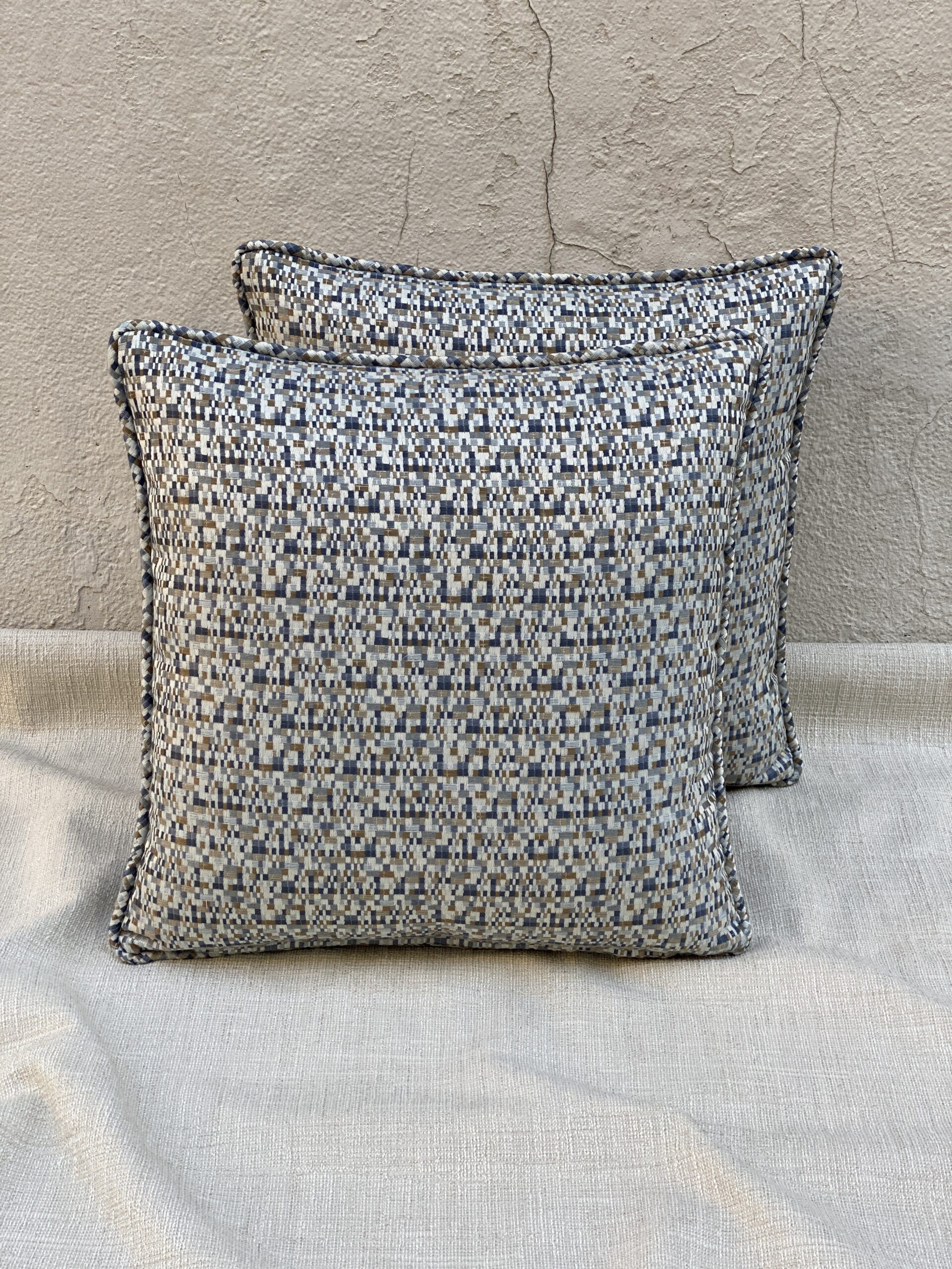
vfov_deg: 36.8
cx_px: 476
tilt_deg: -25.3
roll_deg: -0.8
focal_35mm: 52
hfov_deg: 28.0
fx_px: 1907
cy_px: 634
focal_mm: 6
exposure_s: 1/122
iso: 50
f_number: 2
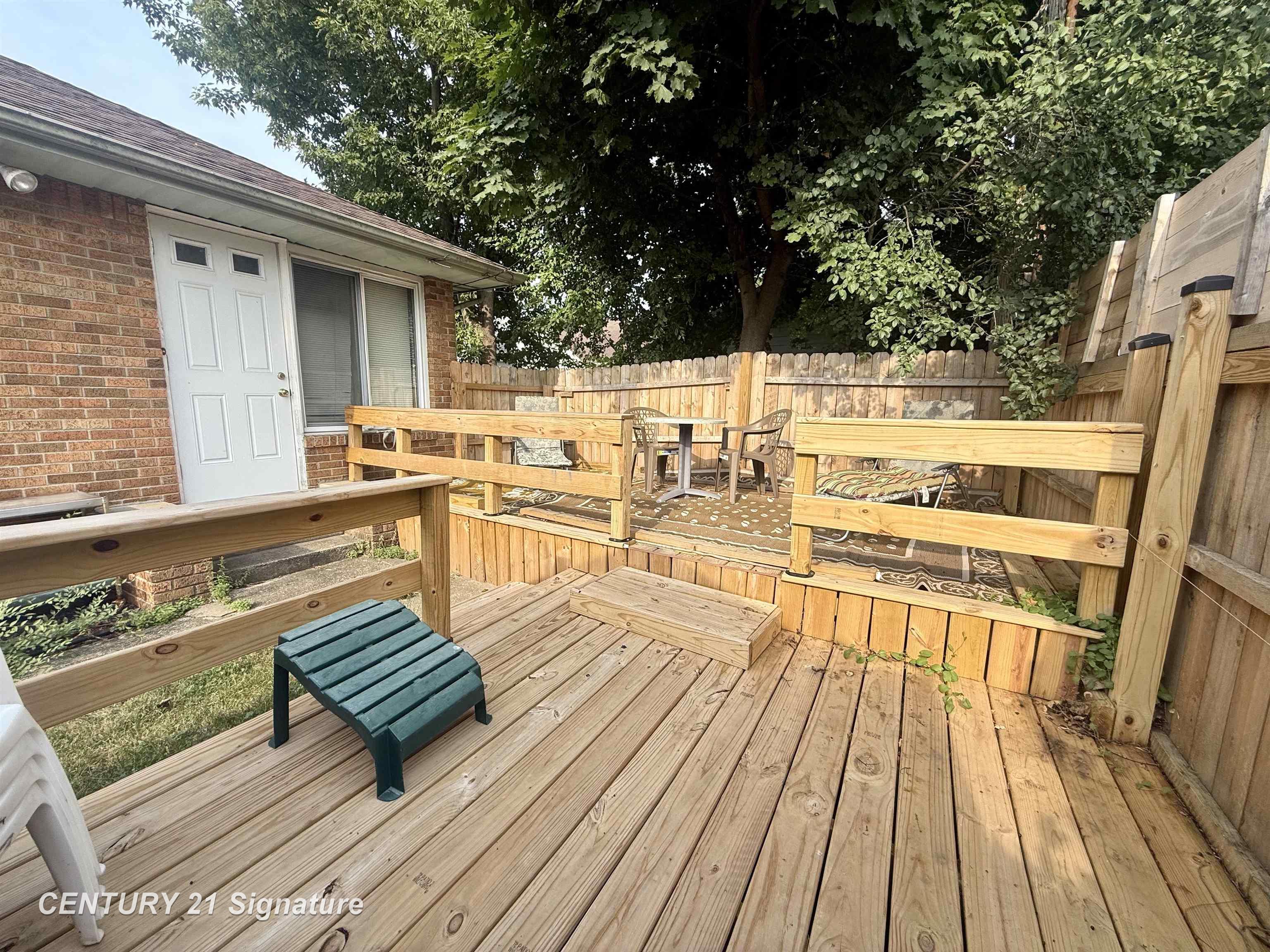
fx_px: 514
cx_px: 635
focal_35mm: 14
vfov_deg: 85.7
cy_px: 476
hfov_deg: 102.1
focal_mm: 2.22
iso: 50
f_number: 2.2
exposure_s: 1/644
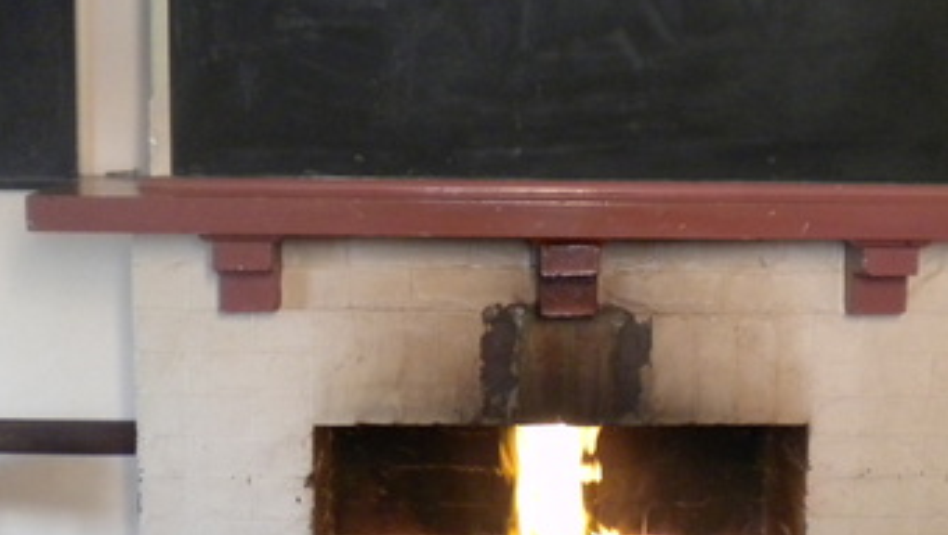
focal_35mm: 56
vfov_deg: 21.5
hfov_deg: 37.1
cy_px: 333
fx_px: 1409
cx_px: 535
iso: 587
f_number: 3.1
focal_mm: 6.3
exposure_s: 1/8.8
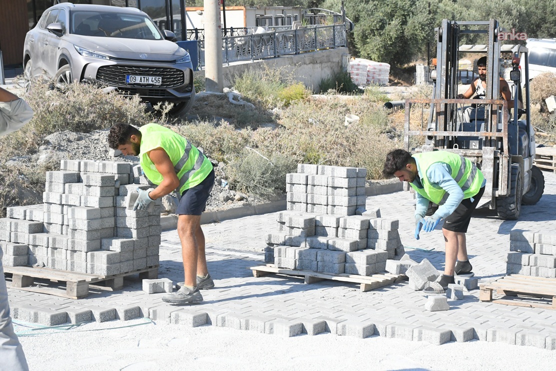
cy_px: 186
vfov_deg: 20.3
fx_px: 1035
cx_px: 278
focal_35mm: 67
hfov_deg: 30.1
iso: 2000
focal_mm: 45
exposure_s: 1/6400
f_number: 6.3
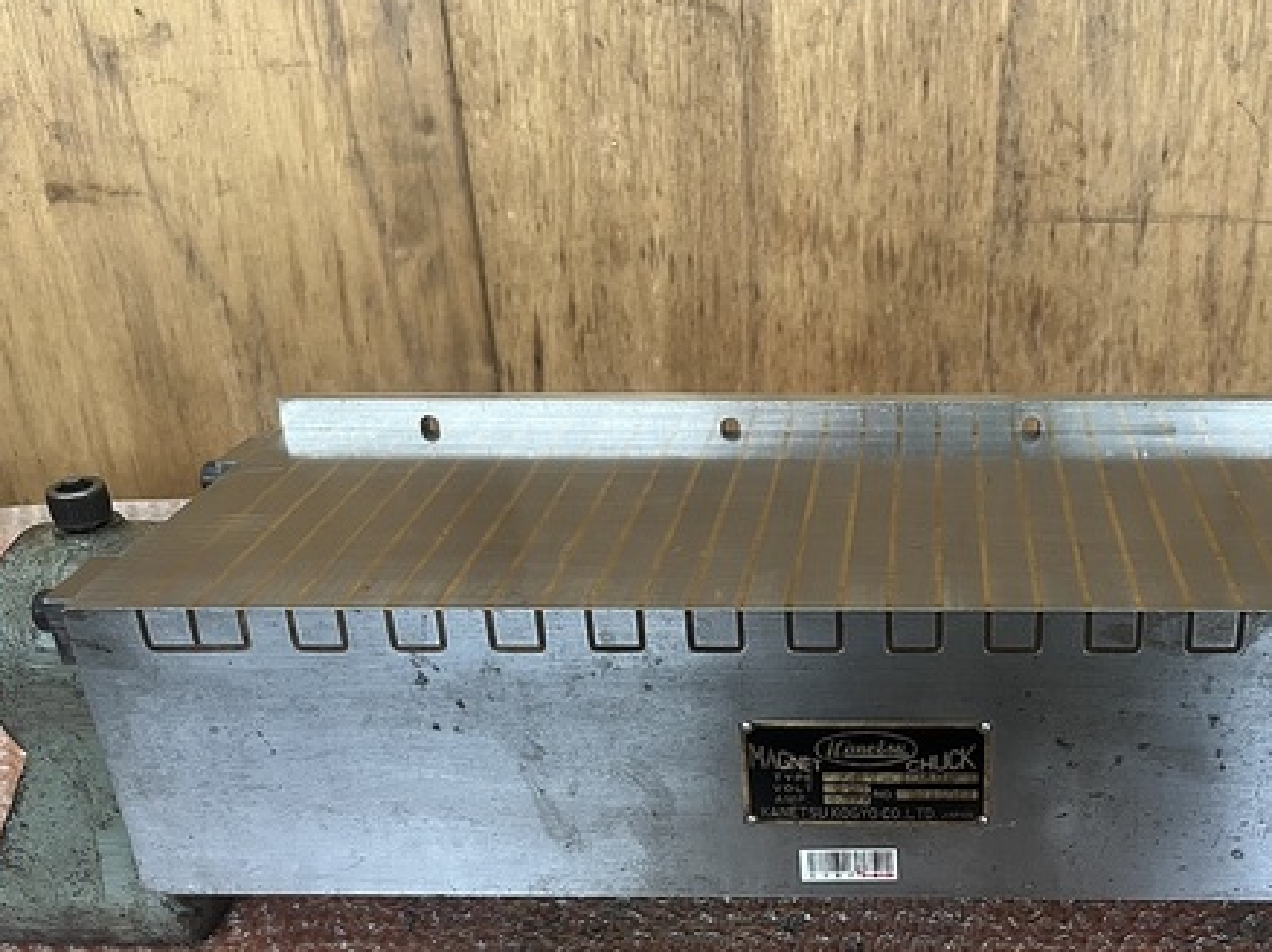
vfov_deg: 37.4
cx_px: 903
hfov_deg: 47.7
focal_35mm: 38
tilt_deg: -30.3
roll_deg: +1.6
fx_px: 1396
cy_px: 607
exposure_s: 1/83
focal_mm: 5.1
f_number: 1.6
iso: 125
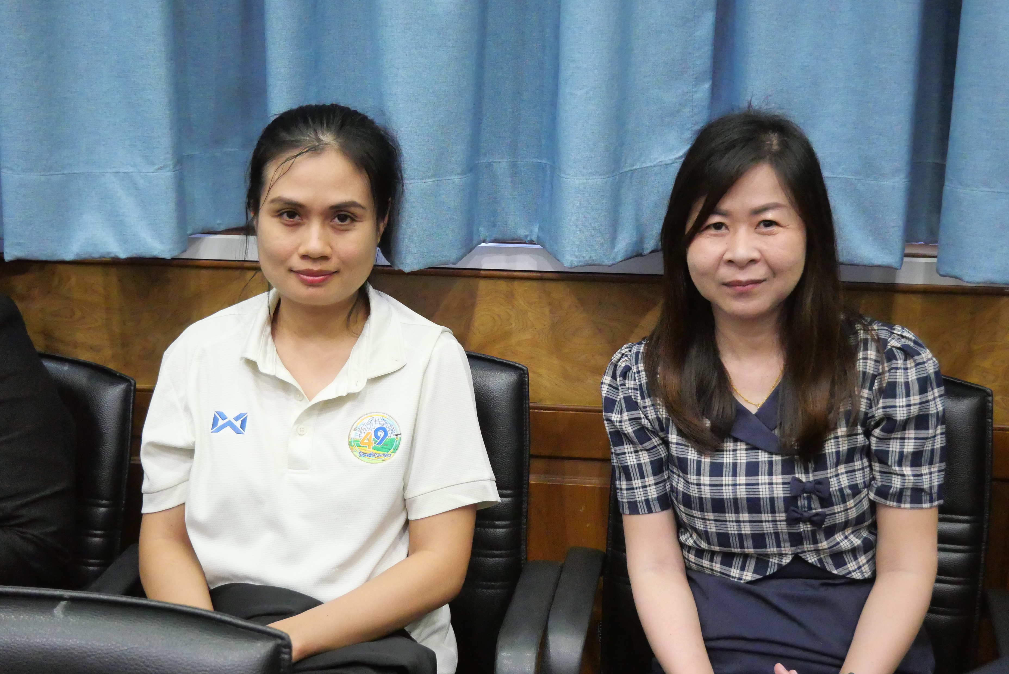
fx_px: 1262
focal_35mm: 45
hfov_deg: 43.6
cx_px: 504
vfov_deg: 29.9
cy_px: 337
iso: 6400
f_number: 4.5
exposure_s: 1/125
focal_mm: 22
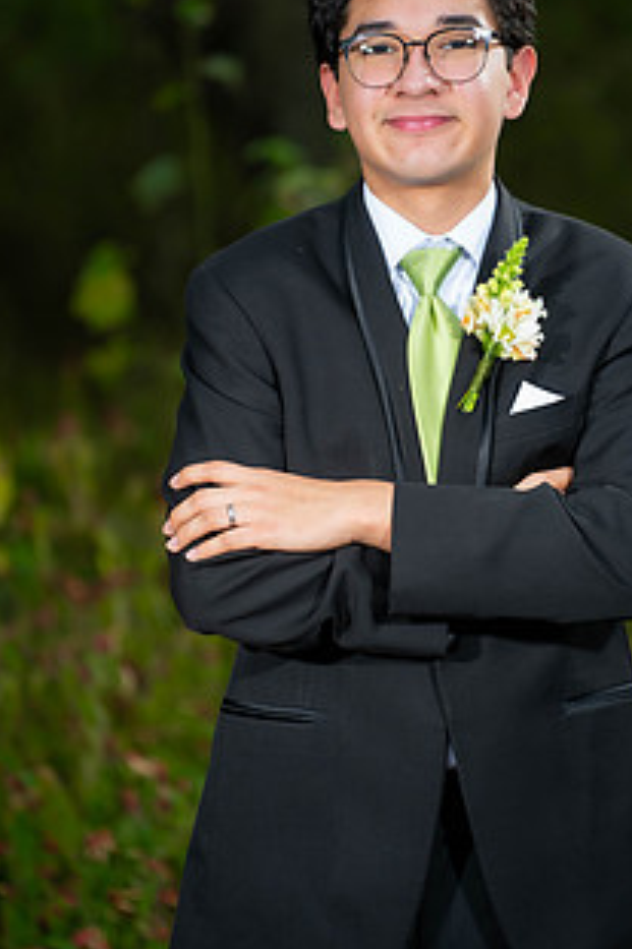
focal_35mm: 217
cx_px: 418
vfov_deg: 9.5
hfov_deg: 6.3
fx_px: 5720
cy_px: 418
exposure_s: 1/200
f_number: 2.8
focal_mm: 150
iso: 125
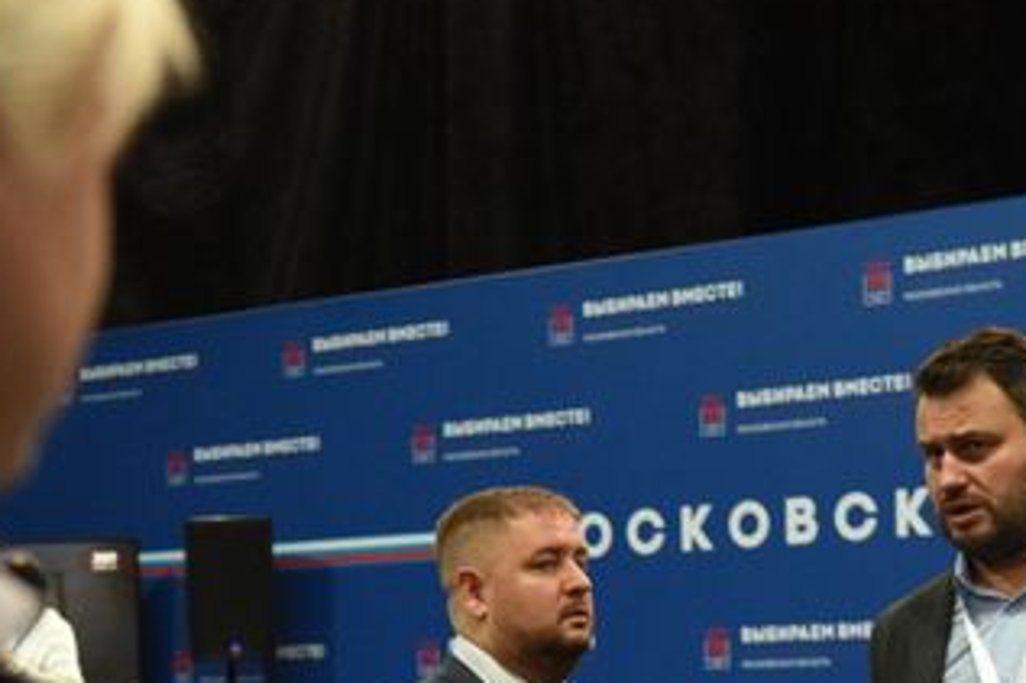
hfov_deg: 19.2
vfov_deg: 12.7
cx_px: 317
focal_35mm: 106
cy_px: 732
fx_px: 3019
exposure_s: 1/1600
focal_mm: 48
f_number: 4
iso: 12800
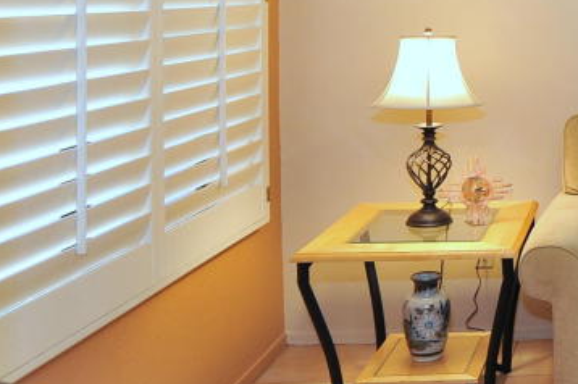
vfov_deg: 22.2
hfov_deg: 26.7
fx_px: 930
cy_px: -23
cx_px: 825
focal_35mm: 58
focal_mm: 18
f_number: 7.1
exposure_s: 1/40
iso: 1000
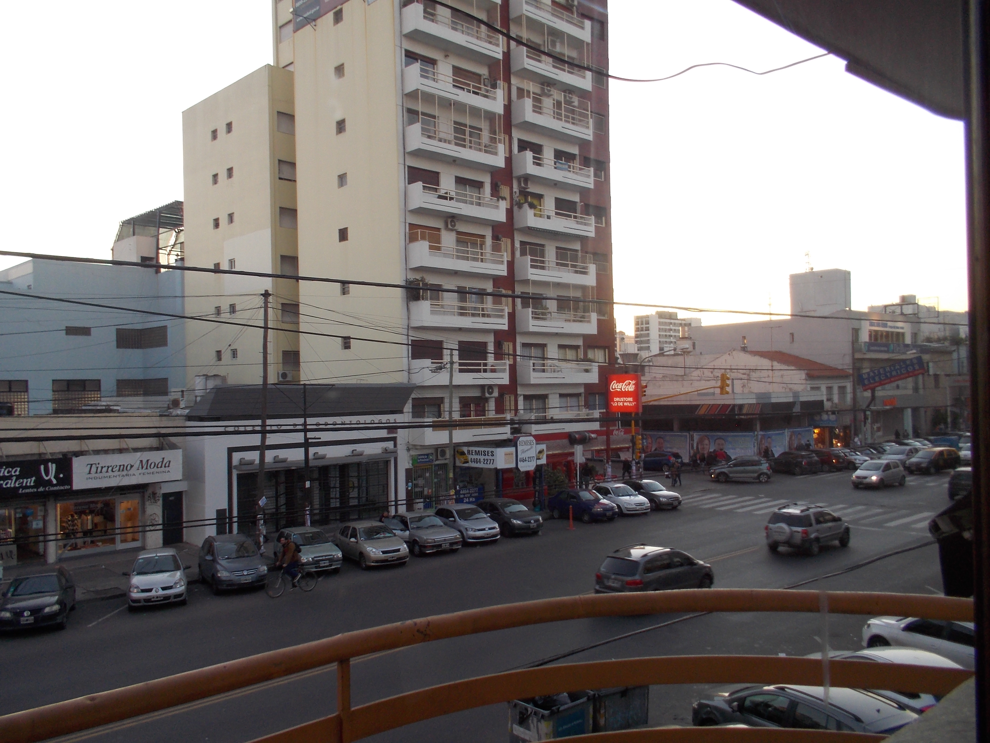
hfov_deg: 61.7
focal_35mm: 29
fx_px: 829
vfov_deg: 48.2
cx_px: 495
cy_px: 372
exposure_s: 1/50
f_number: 3.3
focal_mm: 4.1
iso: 80
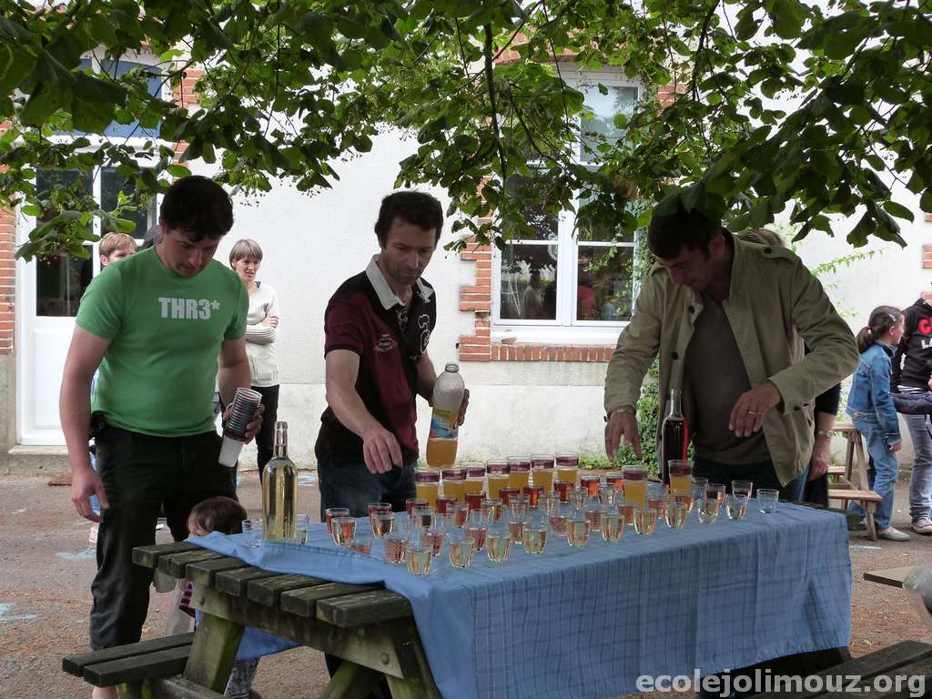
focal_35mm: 47
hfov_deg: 40.4
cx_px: 466
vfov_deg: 30.9
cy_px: 350
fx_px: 1265
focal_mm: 8.5
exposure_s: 1/100
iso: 160
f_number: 3.6
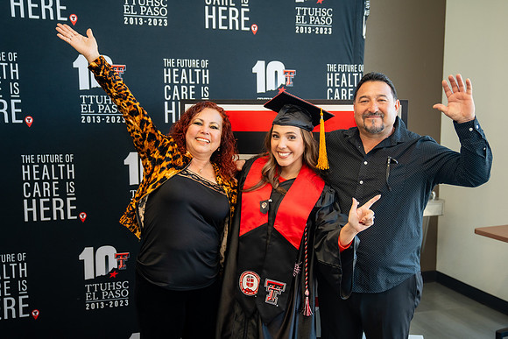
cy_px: 194
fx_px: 650
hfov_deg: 42.6
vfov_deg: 29.2
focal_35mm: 46
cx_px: 292
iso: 800
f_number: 2.8
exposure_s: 1/160
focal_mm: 39
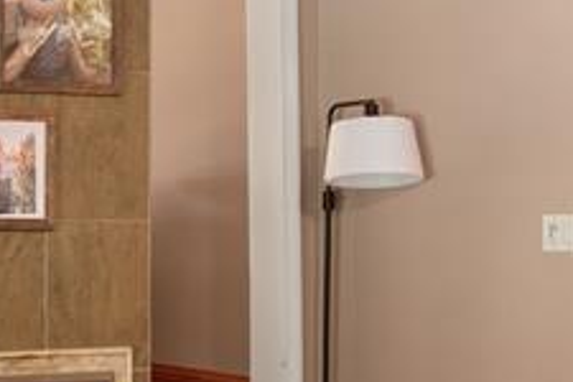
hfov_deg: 20.7
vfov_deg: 16.6
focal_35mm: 82
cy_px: 271
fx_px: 1305
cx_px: -313
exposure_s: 1/2
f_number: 9
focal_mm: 18
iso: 320
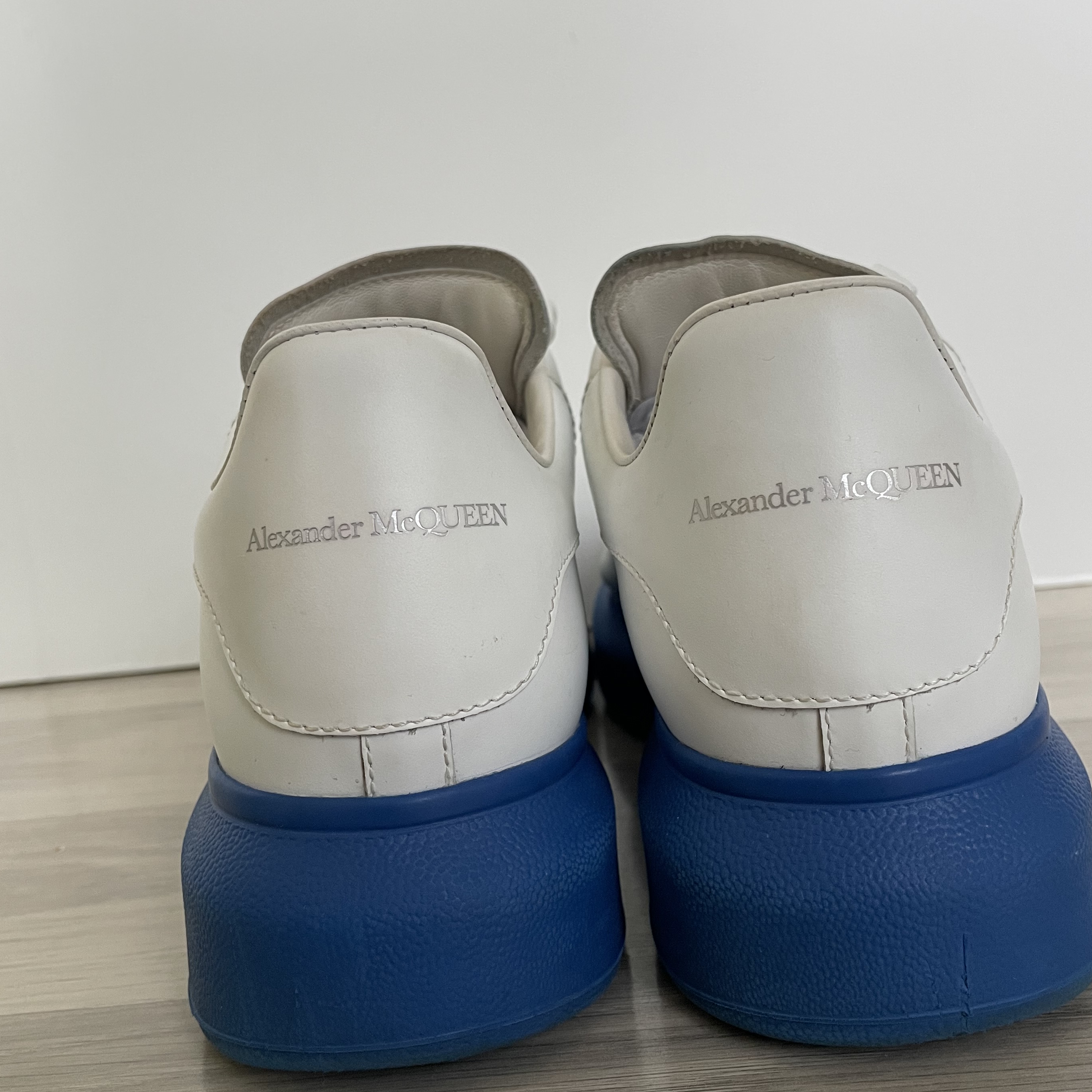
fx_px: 1213
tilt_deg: -10.2
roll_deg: +6.9
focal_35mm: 34
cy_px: 536
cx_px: 572
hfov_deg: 48.4
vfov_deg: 48.4
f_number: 1.6
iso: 125
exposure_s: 1/89
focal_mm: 4.2
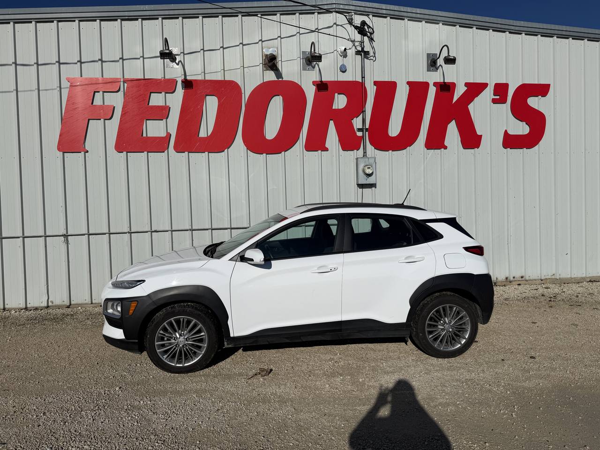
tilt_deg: -1.5
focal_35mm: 24
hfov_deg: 71.6
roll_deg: +1.6
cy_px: 225
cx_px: 300
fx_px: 416
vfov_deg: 56.8
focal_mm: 6.76
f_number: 1.78
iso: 64
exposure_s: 1/14286
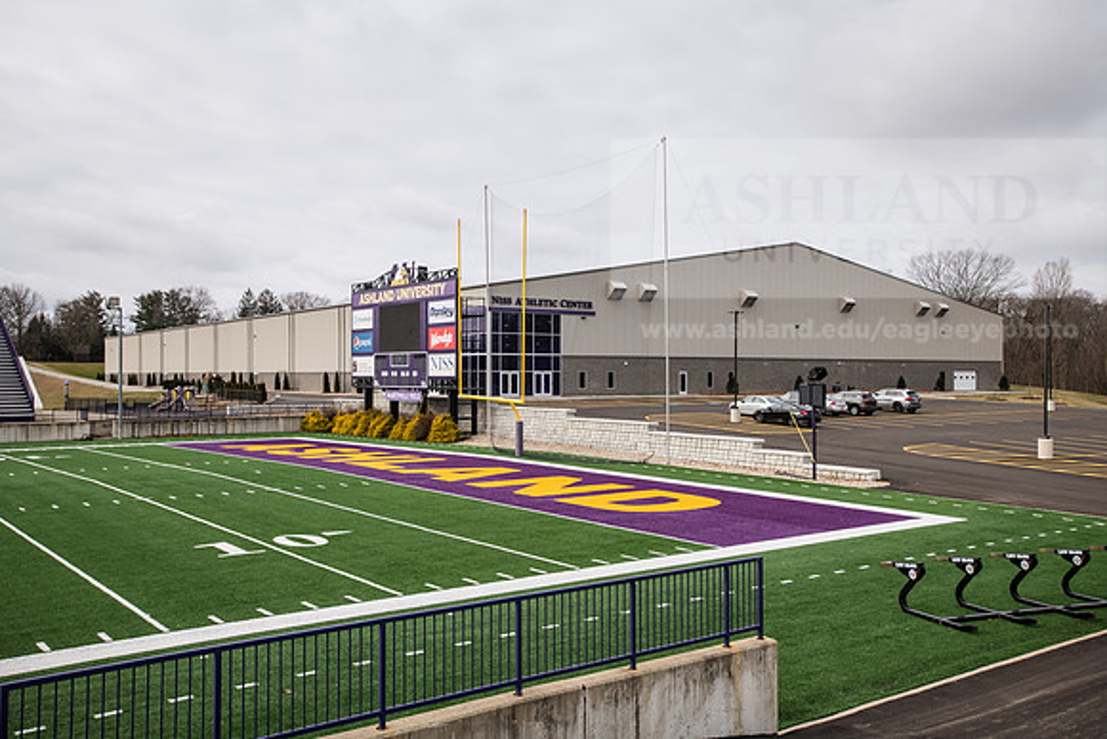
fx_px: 984
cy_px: 370
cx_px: 554
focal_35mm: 32
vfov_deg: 41.1
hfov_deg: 58.7
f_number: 8
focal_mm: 32
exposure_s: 1/400
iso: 200
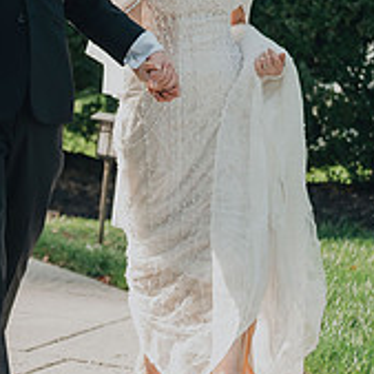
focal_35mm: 204
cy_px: 39
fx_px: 2494
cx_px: 179
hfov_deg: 8.6
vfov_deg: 8.5
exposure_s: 1/4000
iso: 800
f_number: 2.8
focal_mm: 70
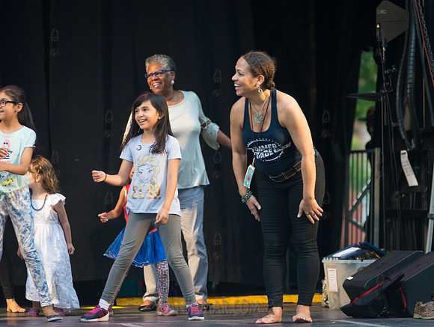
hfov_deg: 7.8
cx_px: 285
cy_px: 137
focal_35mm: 252
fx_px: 3168
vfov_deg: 5.9
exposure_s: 1/800
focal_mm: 200
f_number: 2.8
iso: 1600
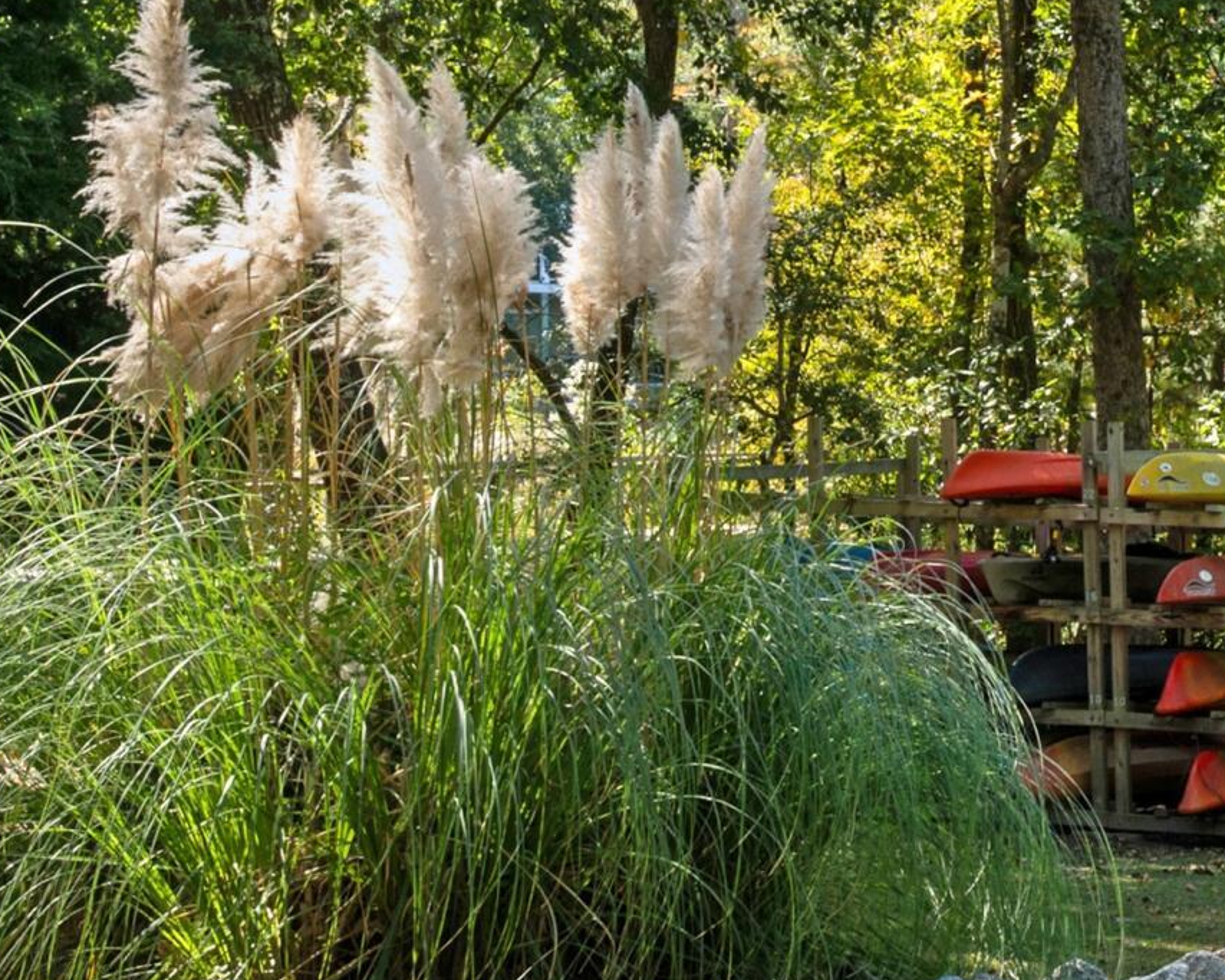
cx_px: 2113
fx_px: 3588
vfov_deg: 15.5
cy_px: 295
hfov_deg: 16.6
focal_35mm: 99
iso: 100
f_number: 11
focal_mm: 30
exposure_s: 1/13
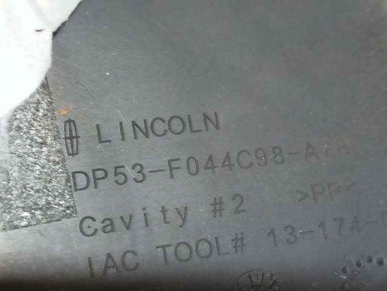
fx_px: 805
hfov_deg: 27.0
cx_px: 194
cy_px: 146
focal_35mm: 72
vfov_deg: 20.4
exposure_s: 1/17
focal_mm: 5.31
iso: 400
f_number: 1.7
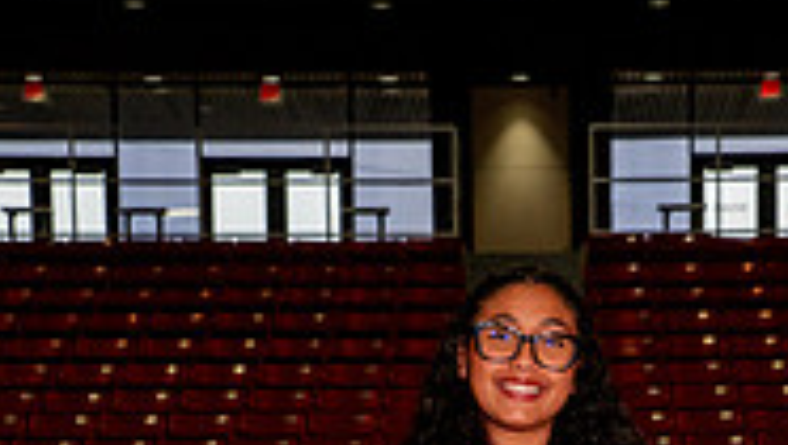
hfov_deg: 14.6
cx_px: 559
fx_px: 3074
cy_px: 920
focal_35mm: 147
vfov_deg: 7.9
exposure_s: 1/320
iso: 800
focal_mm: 58
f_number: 7.1
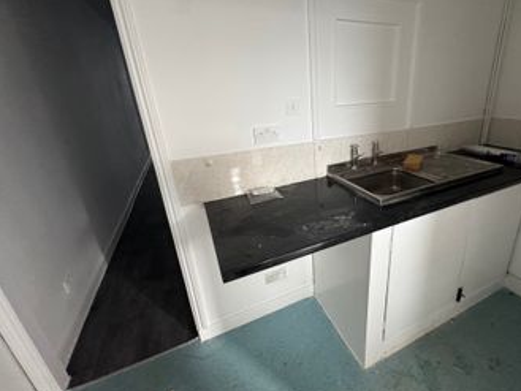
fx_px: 256
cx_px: 314
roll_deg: +3.1
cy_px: 182
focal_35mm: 17
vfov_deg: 74.7
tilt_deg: -19.6
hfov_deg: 89.8
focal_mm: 2.22
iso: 500
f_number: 2.2
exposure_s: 1/60
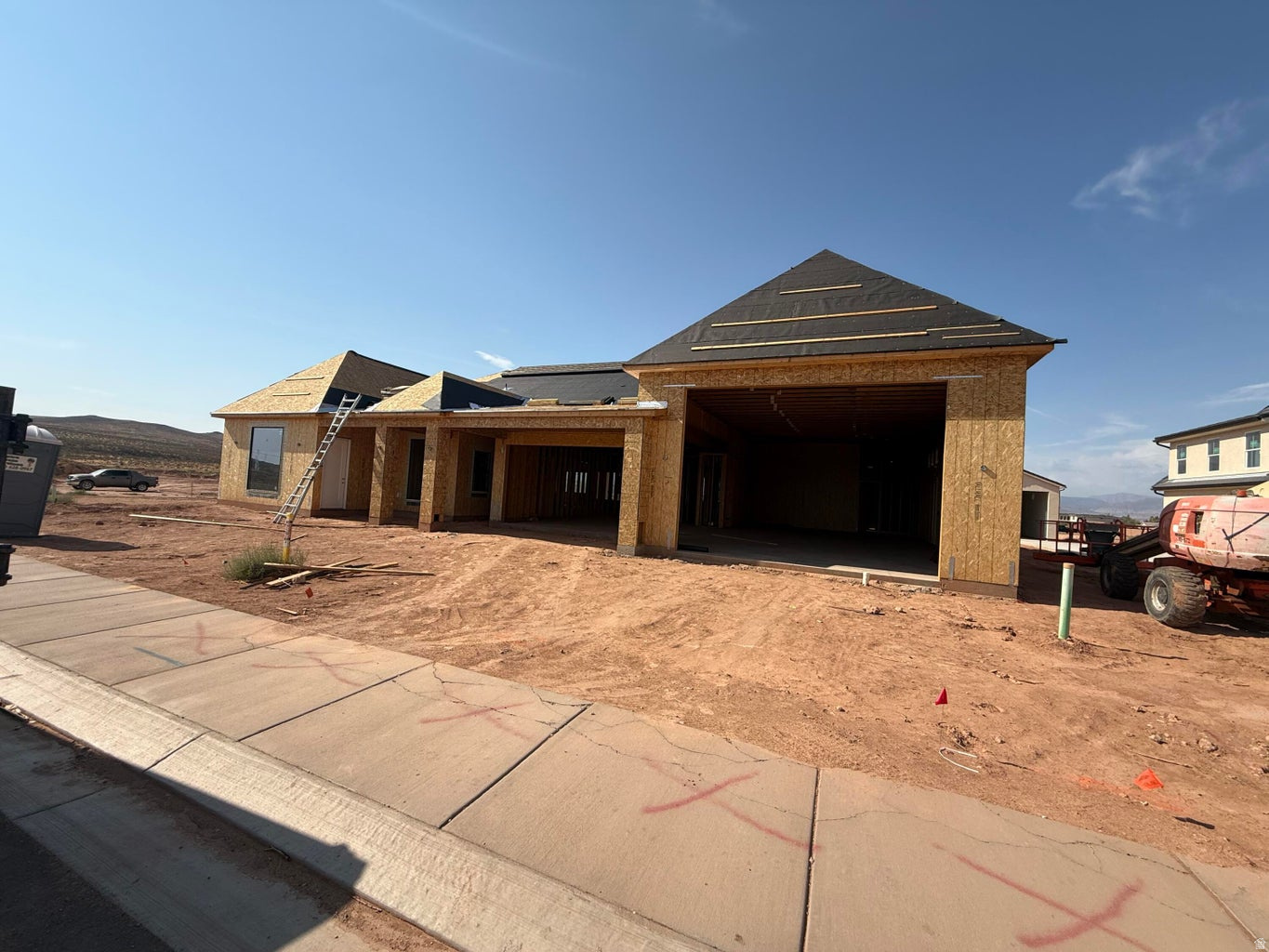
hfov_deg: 102.1
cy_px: 476
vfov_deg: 85.7
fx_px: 513
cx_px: 634
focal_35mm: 14
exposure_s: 1/2092
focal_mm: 2.22
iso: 50
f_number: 2.2
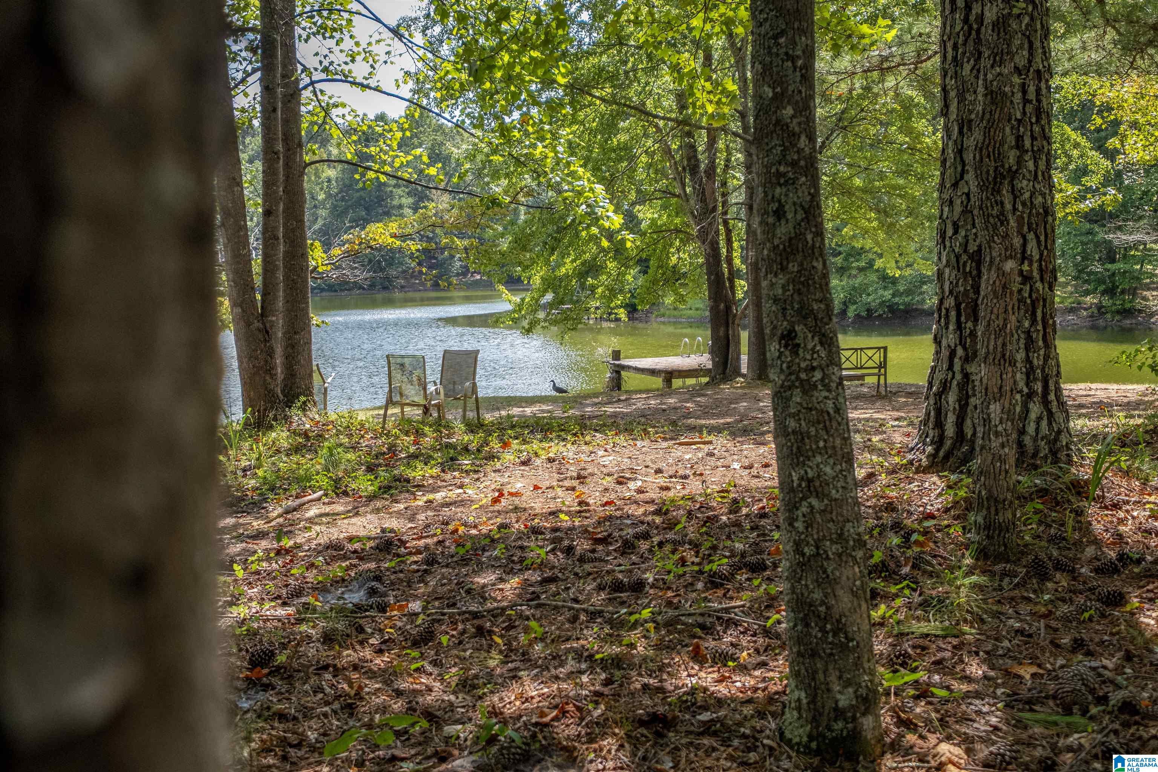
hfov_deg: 53.1
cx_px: 579
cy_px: 386
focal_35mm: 36
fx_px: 1158
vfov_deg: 36.9
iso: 800
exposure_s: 1/1250
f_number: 4
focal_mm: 24
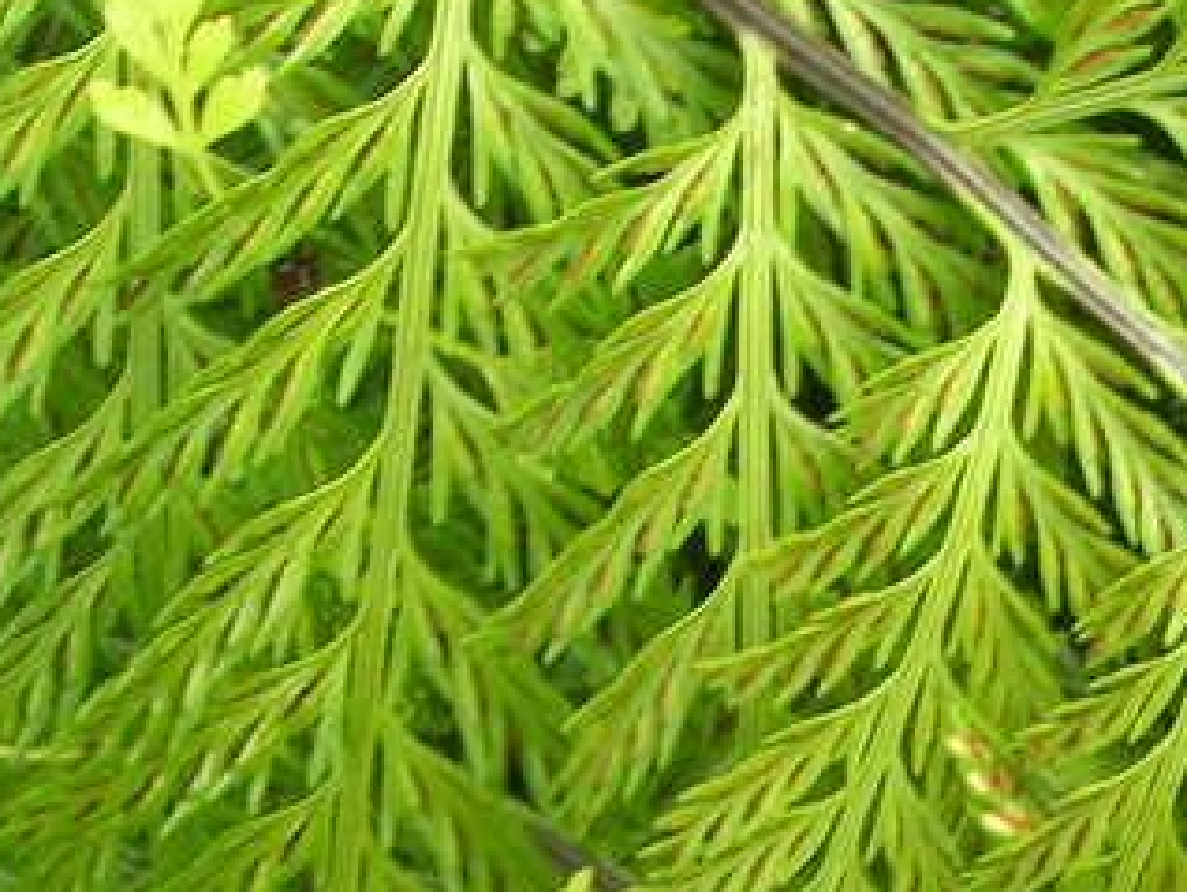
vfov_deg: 9.8
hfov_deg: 13.2
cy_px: 1265
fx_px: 5079
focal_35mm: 148
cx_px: 1030
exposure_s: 1/17
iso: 50
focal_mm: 7.7
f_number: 5.4
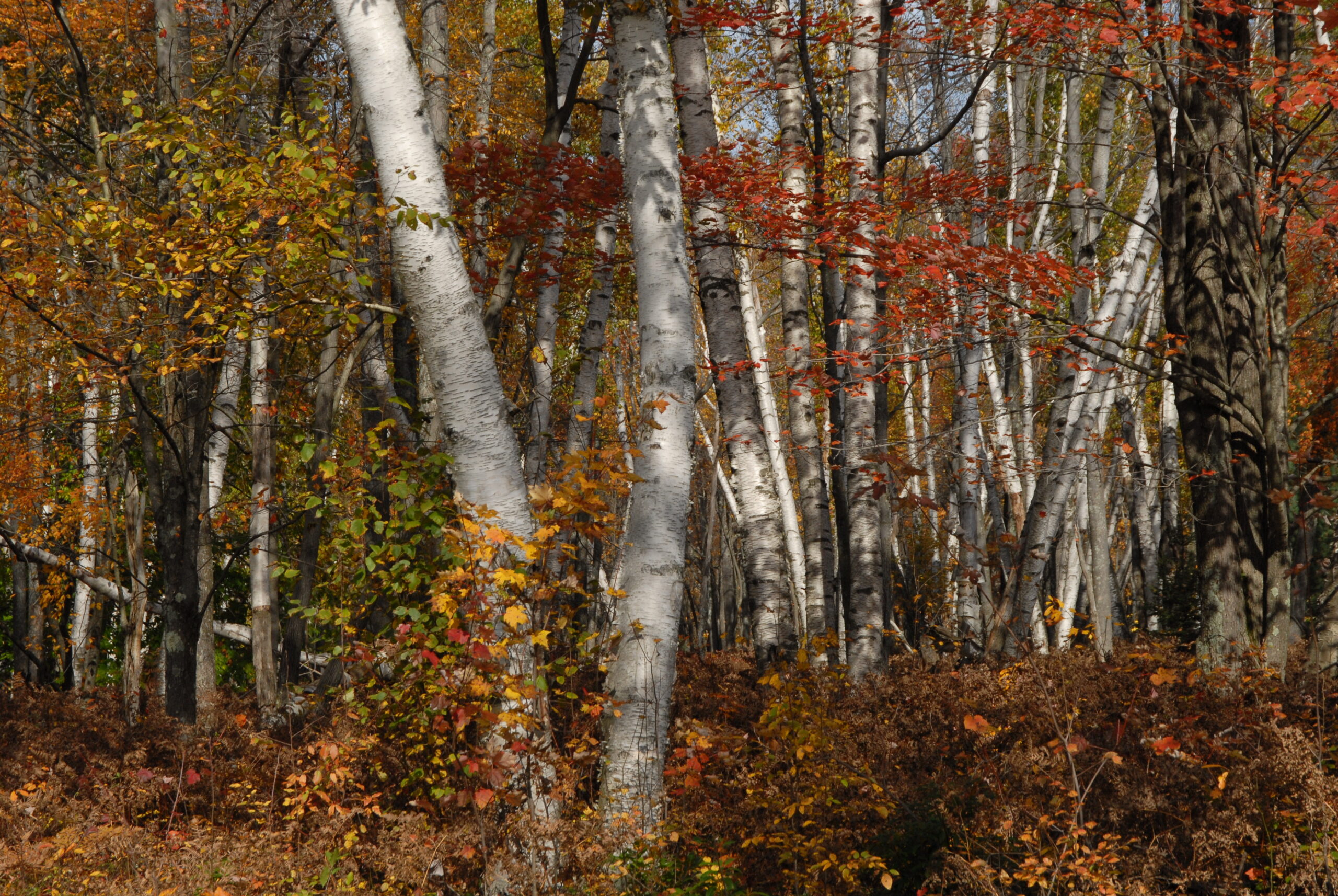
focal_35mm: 99
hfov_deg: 20.6
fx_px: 3684
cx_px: 669
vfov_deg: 13.9
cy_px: 448
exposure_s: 1/500
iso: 320
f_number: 11
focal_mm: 66
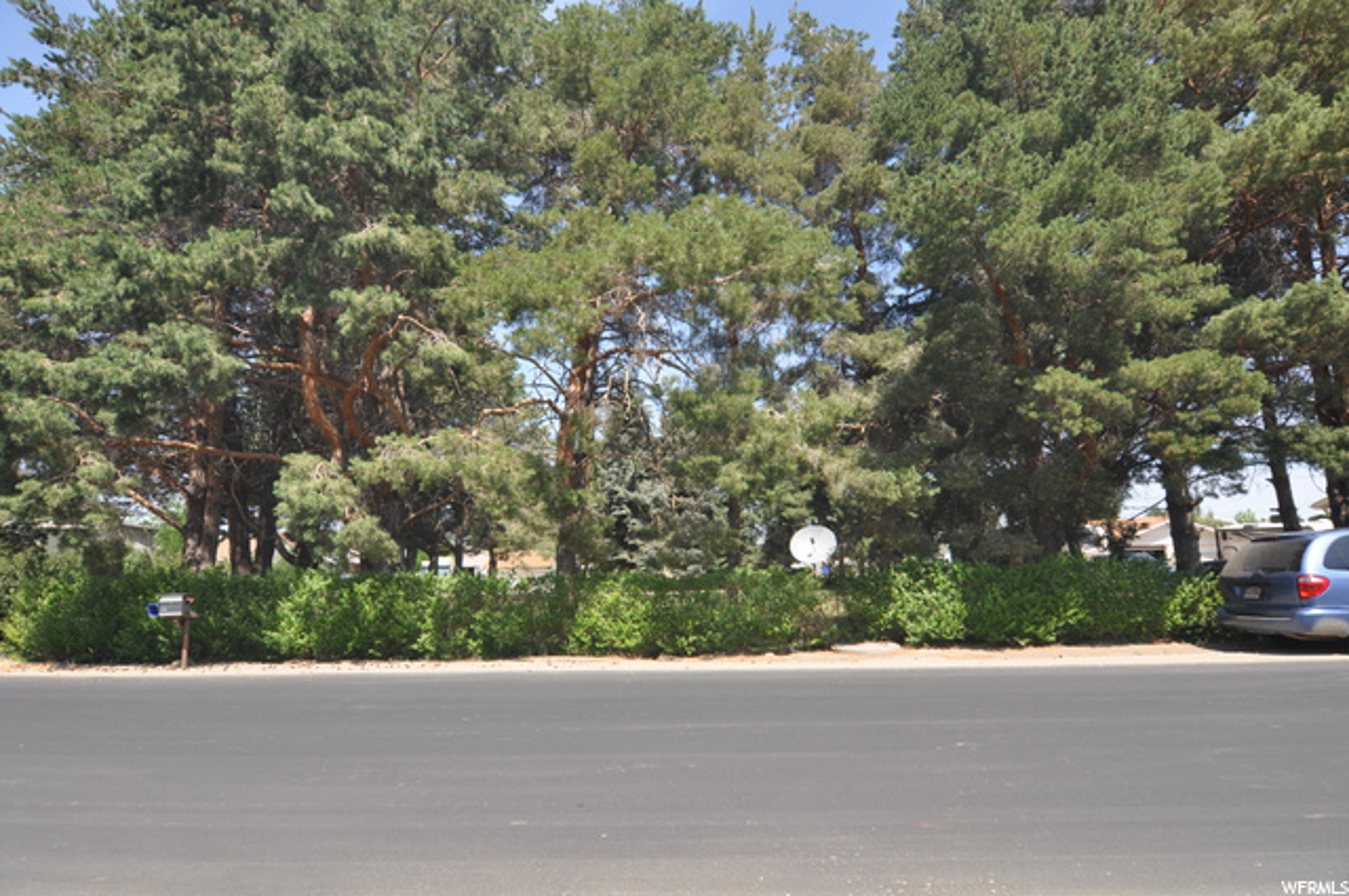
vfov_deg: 67.2
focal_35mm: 18
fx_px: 674
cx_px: 674
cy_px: 448
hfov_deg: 90.1
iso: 200
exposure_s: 1/200
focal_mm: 12
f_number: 7.1
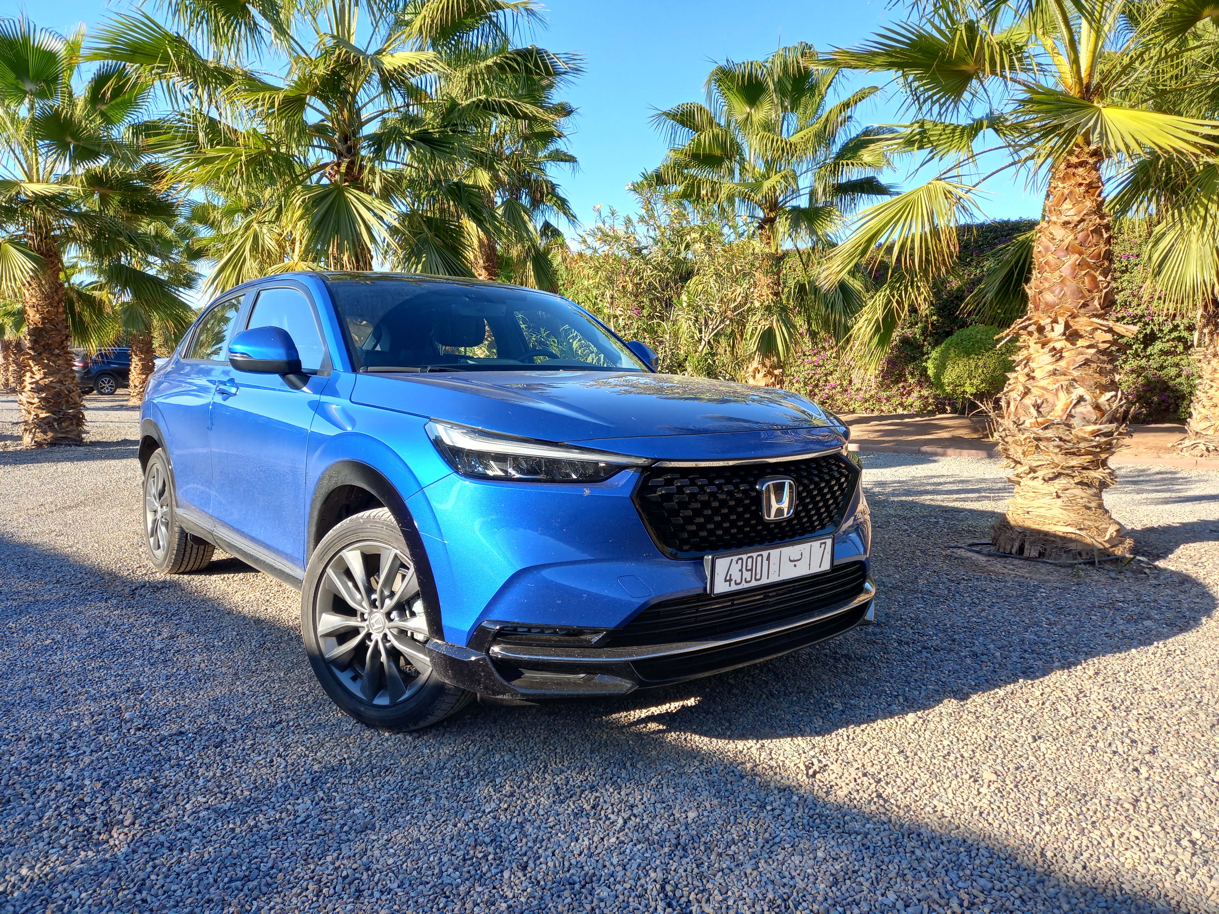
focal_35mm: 25
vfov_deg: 54.9
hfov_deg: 69.4
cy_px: 457
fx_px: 880
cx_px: 610
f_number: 2
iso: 25
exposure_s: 1/159
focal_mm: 4.6
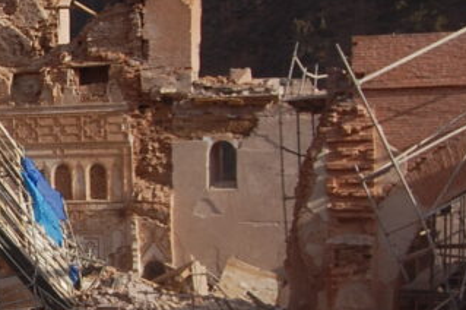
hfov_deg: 15.0
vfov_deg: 10.9
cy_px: 213
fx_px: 1616
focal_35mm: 125
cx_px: -264
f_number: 10
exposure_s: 1/250
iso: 220
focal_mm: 26
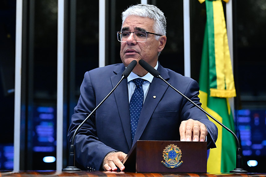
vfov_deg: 13.5
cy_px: 88
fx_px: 745
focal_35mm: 101
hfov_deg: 20.2
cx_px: 133
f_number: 4.5
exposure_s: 1/125
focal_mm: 101
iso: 6400
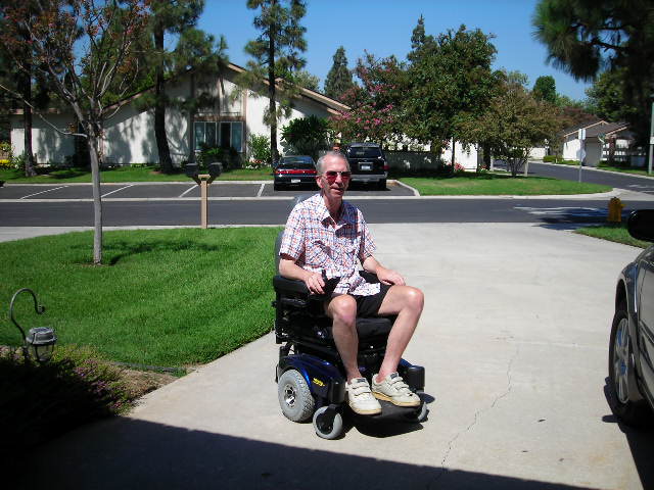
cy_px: 245
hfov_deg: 49.0
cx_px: 327
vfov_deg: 37.7
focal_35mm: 38
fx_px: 718
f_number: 6.4
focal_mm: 6.3
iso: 50
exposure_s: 1/229
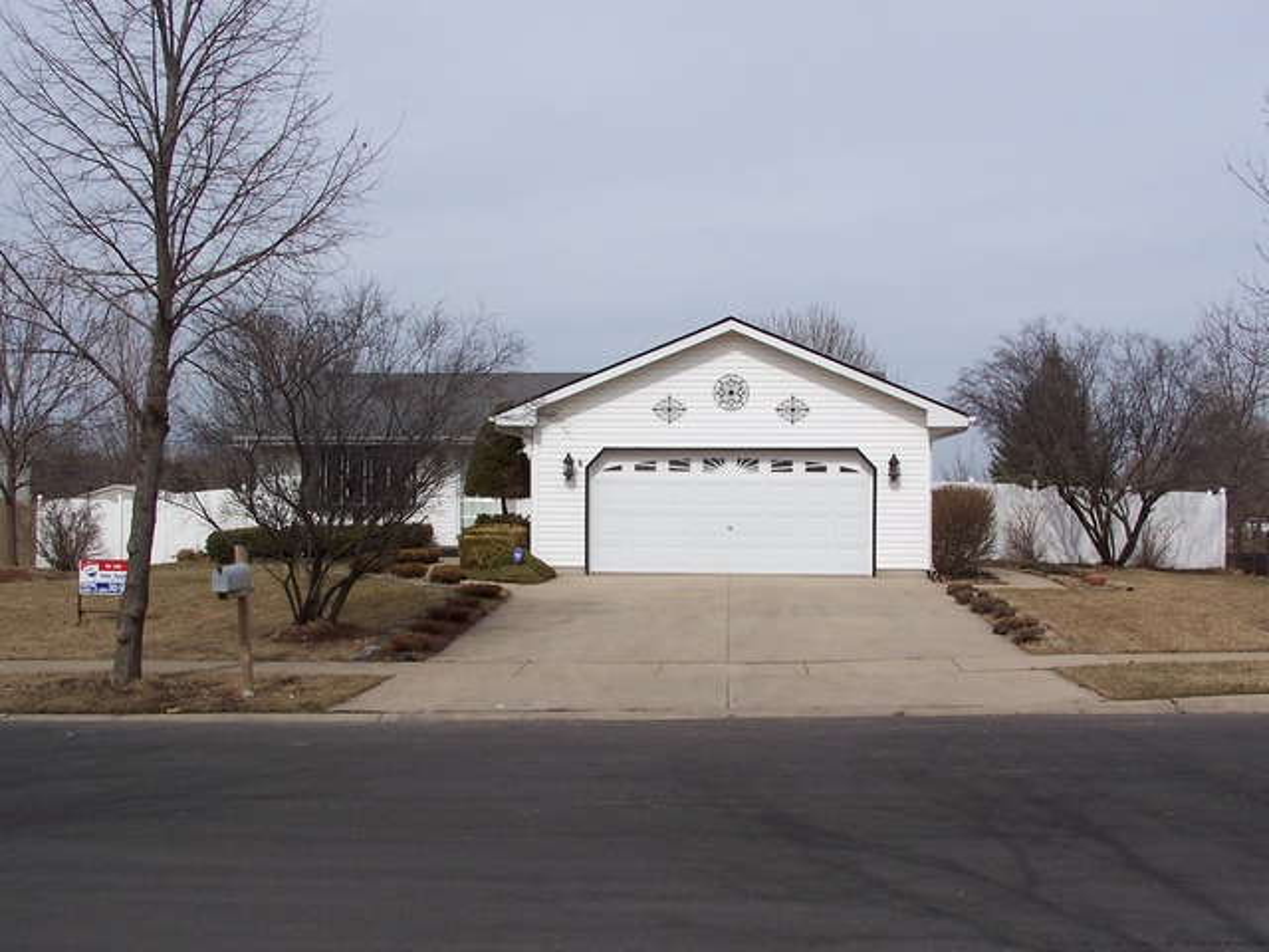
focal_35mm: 43
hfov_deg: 43.9
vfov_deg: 33.6
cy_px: 476
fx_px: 1576
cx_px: 634
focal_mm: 7.1
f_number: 5.6
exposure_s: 1/750
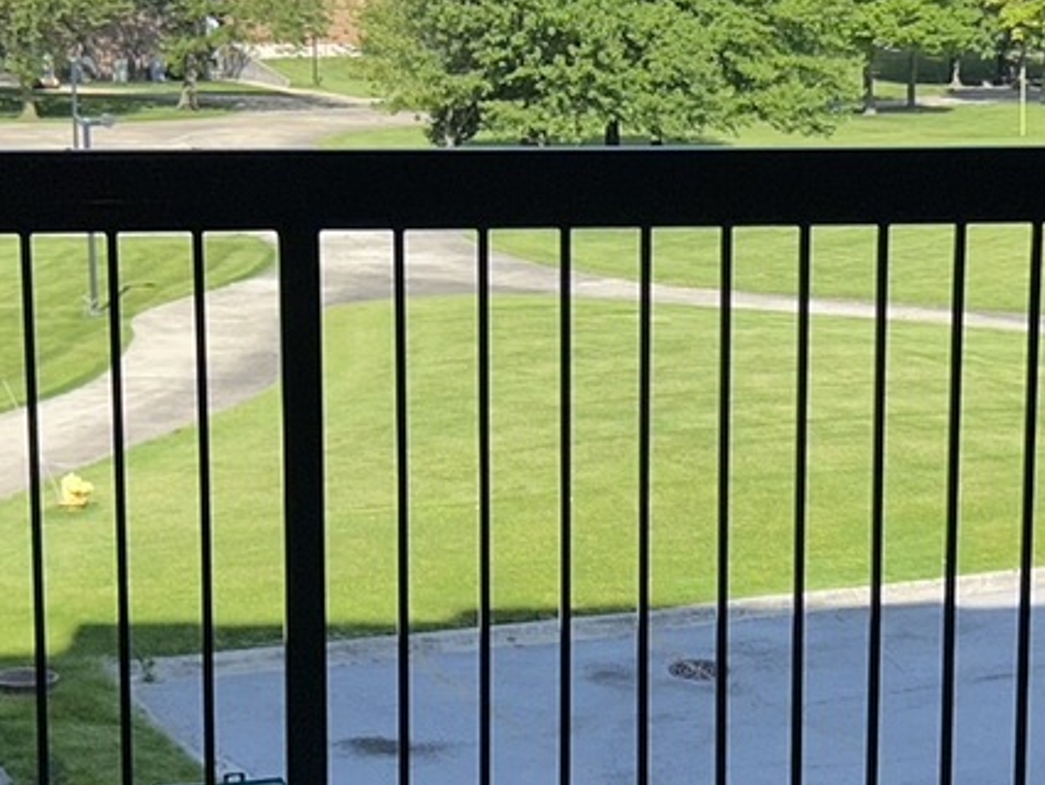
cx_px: 644
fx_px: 2657
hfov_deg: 22.2
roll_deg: -0.8
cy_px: 480
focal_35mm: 88
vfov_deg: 16.8
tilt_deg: -11.2
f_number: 1.5
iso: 32
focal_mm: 5.7
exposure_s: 1/3165
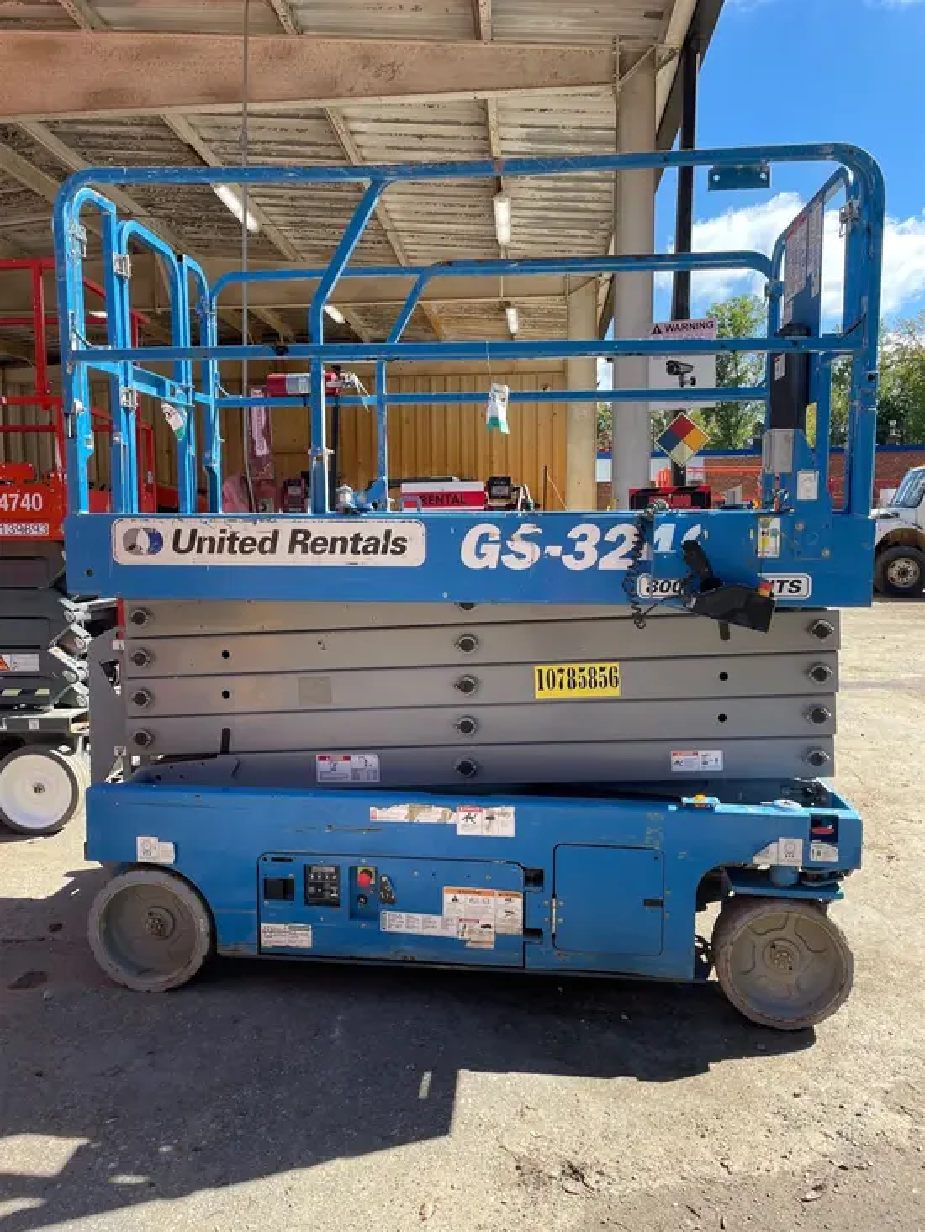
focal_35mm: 26
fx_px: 926
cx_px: 462
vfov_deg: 67.3
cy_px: 616
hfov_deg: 53.1
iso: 32
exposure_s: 1/903
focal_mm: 4.2
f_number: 1.6
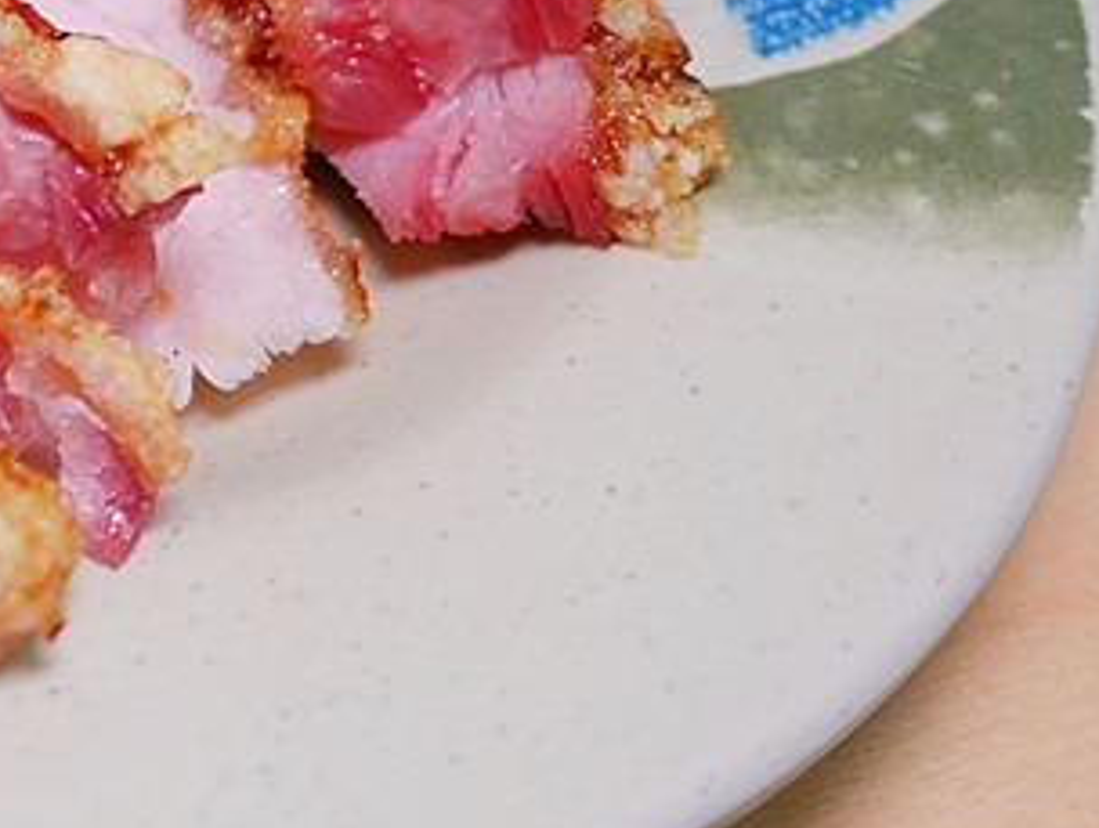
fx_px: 2925
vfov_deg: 15.3
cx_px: -492
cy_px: -262
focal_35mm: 92
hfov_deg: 19.0
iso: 200
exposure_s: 1/100
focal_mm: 14
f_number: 2.5
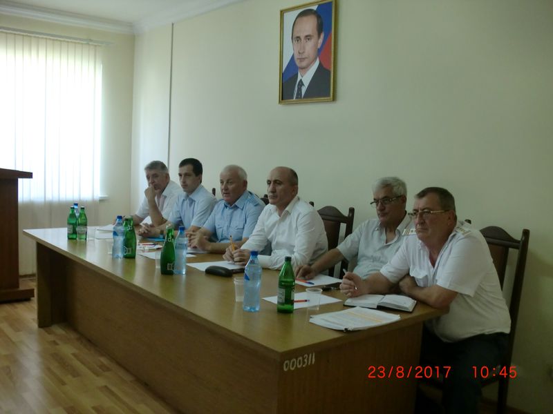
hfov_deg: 52.6
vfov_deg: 40.7
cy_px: 207
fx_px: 559
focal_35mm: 35
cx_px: 276
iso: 250
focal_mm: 6.3
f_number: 3.1
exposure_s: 1/60
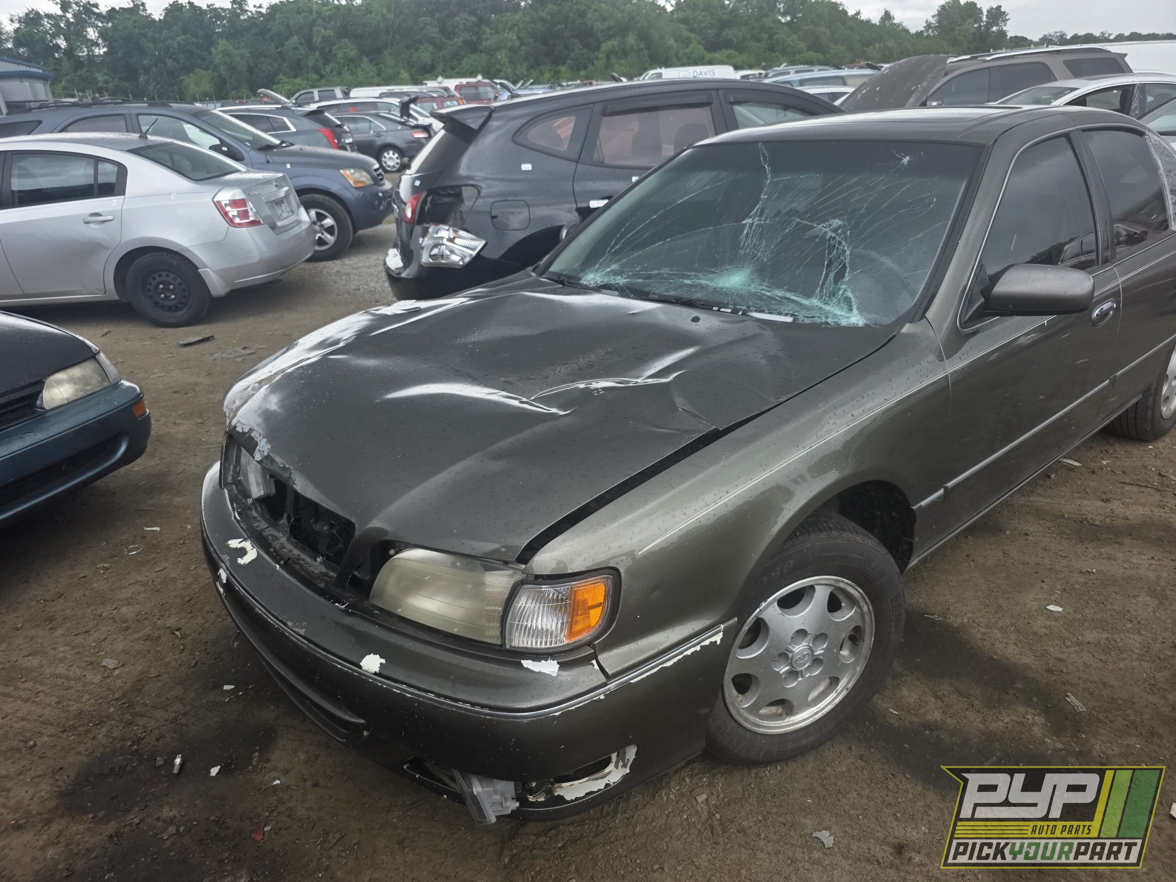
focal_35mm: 23
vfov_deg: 58.9
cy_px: 441
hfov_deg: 73.9
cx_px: 588
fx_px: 781
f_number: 1.7
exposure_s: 1/1399
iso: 80
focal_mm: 6.3
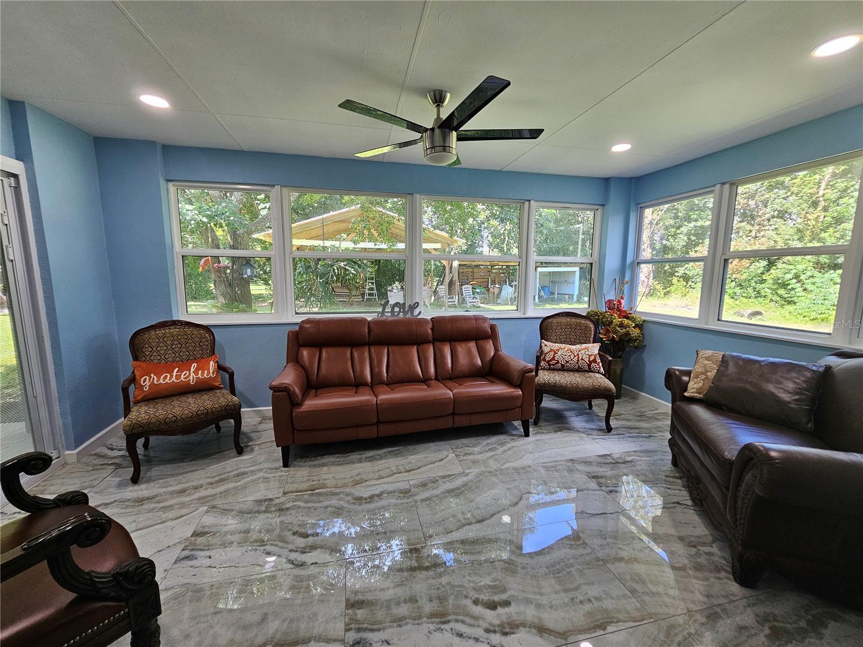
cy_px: 324
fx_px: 324
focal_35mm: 13
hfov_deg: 106.2
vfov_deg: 89.9
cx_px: 432
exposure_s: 1/60
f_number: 2.2
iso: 80
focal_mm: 2.2
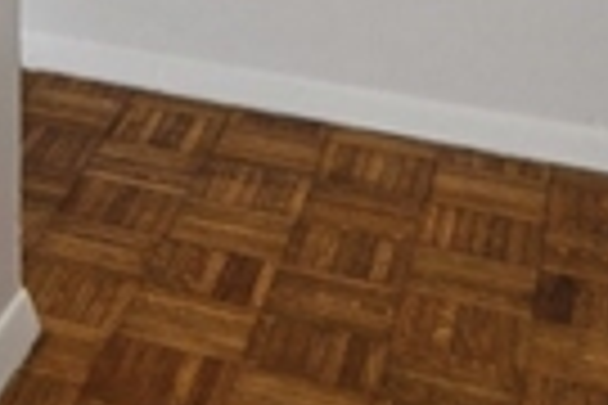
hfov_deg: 14.1
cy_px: -691
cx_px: -554
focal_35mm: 125
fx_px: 2107
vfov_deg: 9.3
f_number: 8
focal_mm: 16.5
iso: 100
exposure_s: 1/2
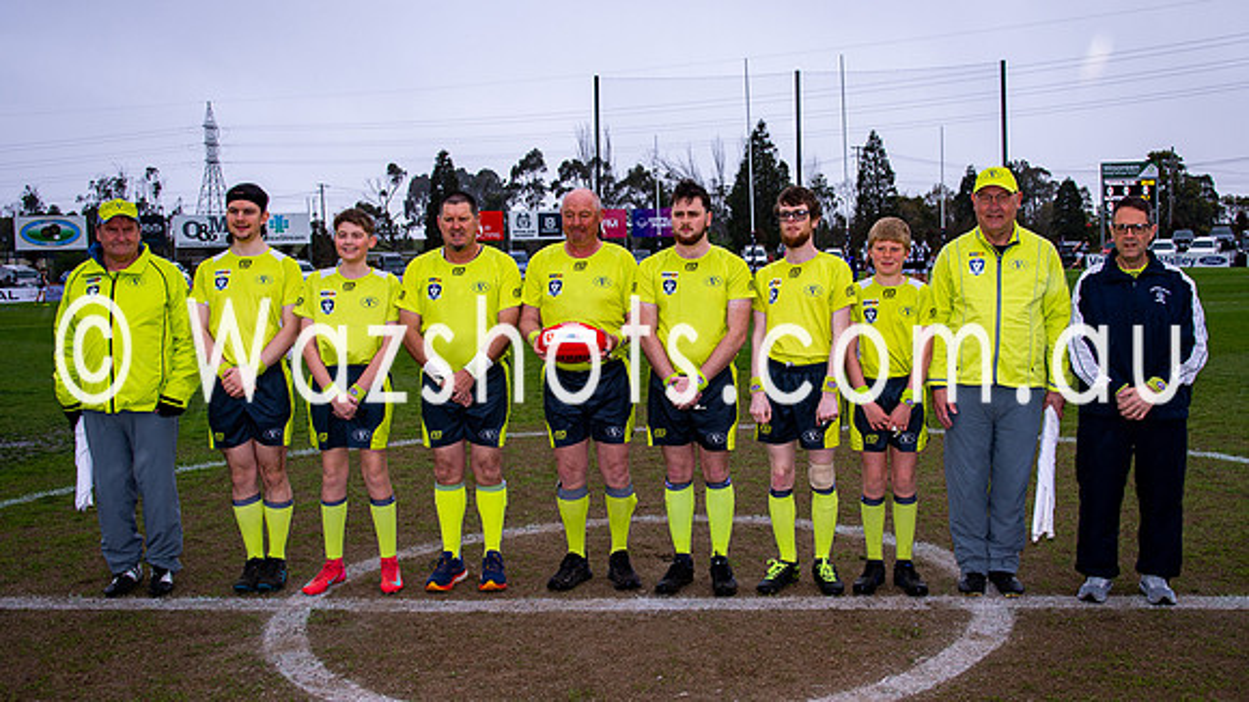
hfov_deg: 54.7
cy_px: 344
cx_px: 703
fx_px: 1204
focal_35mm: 36
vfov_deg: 32.5
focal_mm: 19
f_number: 4.5
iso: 100
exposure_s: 1/160
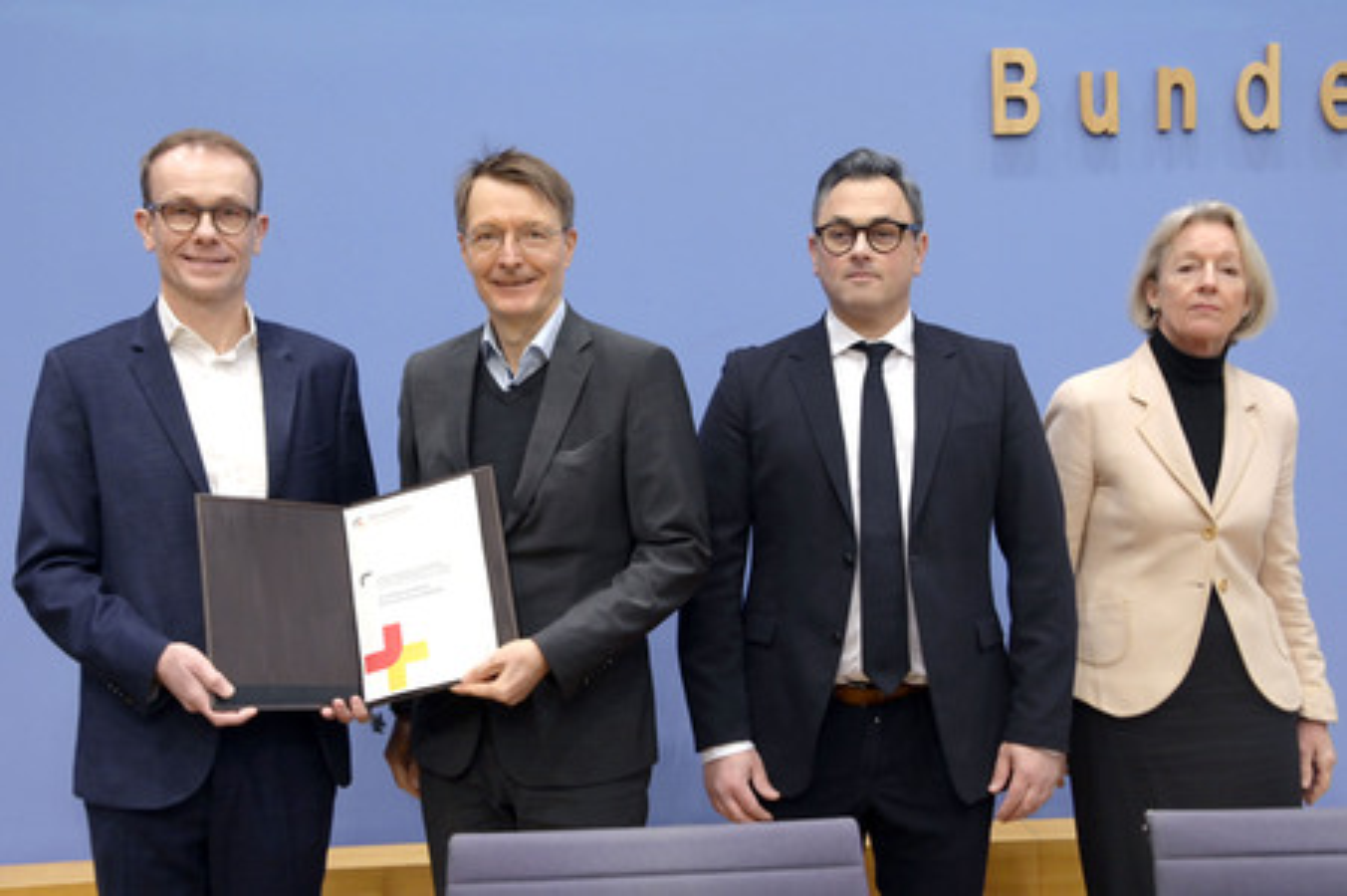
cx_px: 674
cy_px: 448
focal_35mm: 38
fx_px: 1421
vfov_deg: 35.0
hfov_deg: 50.7
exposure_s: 1/400
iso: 4000
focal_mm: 38
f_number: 5.6
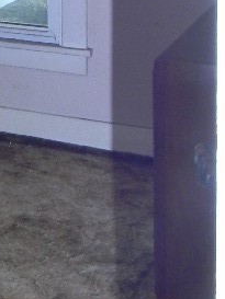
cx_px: -158
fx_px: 909
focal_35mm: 105
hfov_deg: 13.0
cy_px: -142
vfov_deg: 17.0
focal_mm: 5
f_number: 3.5
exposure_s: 1/26
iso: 200
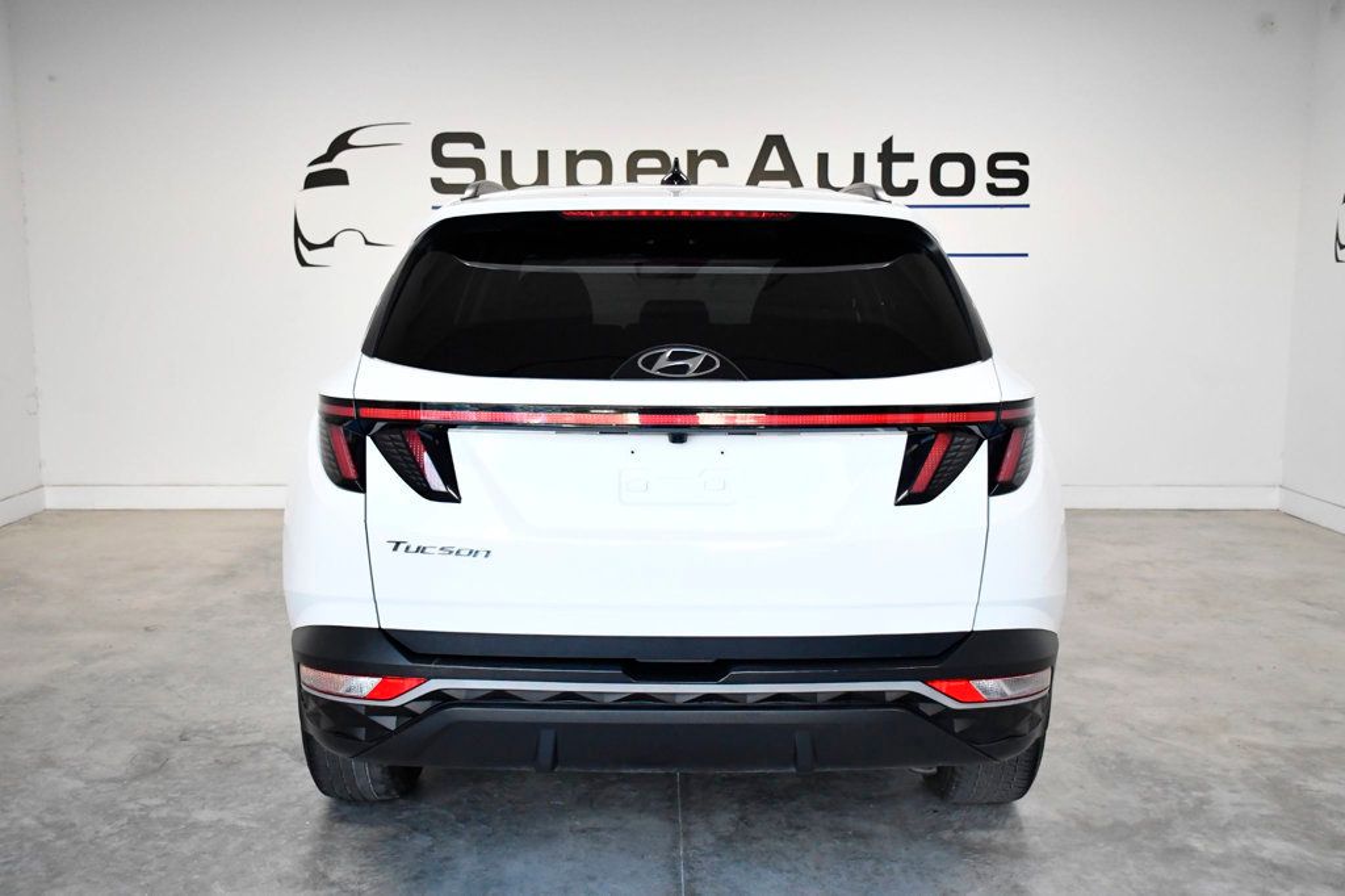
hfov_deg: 53.1
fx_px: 1344
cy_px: 448
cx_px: 672
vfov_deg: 36.8
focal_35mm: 36
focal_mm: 24
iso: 2500
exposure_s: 1/1250
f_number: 4.5
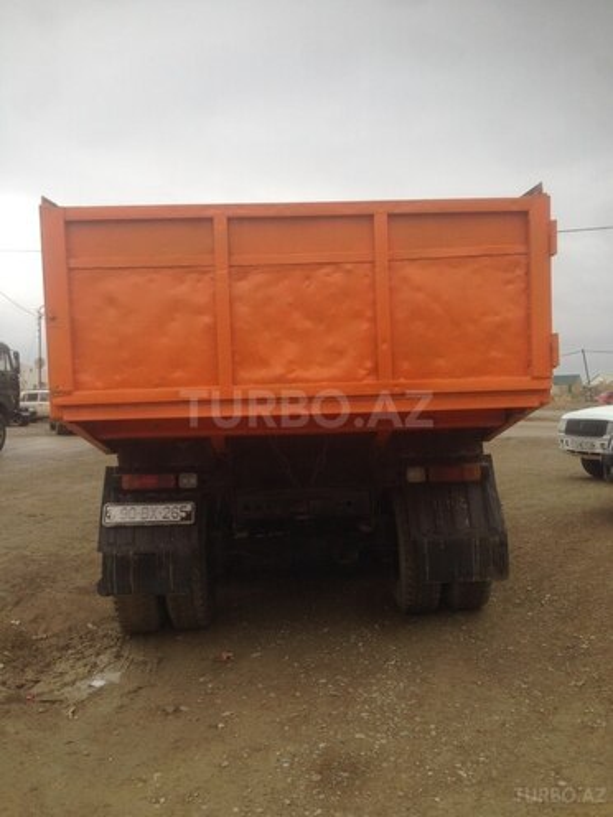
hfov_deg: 42.9
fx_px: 779
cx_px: 306
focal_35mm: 33
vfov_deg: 55.4
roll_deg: +0.5
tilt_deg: -1.8
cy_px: 408
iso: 50
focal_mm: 4.12
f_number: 2.4
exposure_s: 1/343
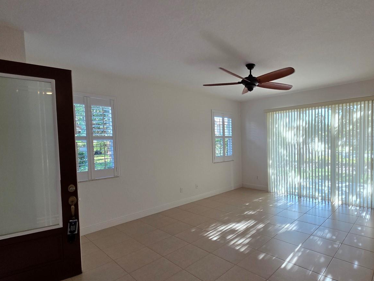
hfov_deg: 85.9
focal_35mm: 18
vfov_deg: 71.4
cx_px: 236
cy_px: 153
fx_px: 194
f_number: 1.9
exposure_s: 1/120
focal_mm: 2.2
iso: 100
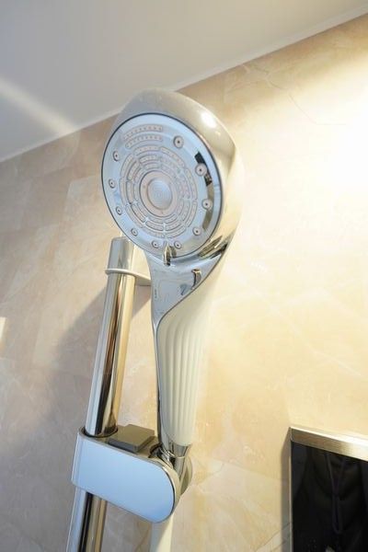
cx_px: 184
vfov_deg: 97.6
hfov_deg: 74.6
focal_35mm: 16
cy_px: 276
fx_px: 241
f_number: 4
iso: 800
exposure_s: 1/30
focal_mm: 10.5
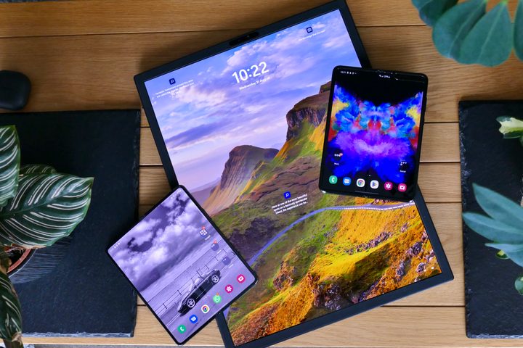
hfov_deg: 40.3
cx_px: 262
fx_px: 712
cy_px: 174
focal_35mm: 49
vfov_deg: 27.5
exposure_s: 1/80
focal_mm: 17.83
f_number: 5
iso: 640
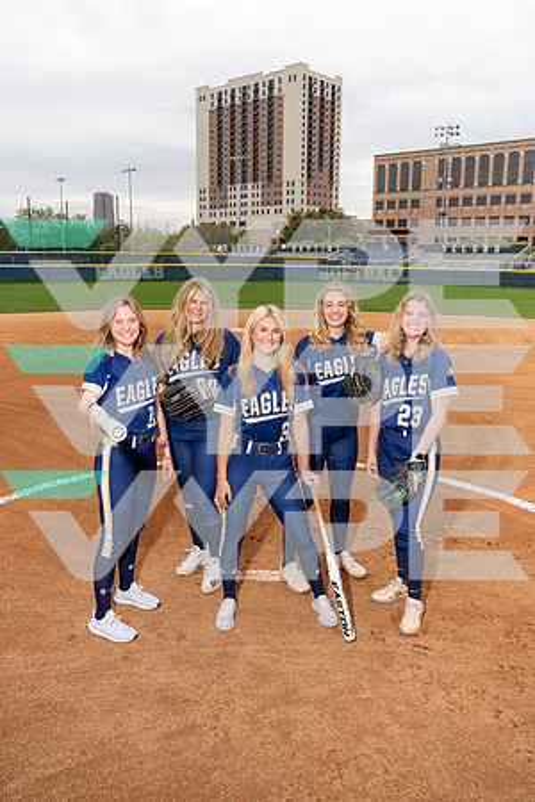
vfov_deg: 63.7
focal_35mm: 29
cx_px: 268
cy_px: 401
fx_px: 646
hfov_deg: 45.0
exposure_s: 1/250
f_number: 8
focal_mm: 29
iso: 160
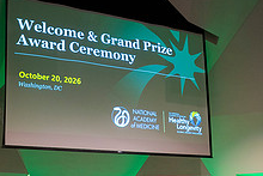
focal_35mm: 58
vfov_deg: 22.8
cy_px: 160
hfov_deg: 34.4
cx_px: 112
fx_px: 424
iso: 400
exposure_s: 1/80
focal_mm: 22
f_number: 4
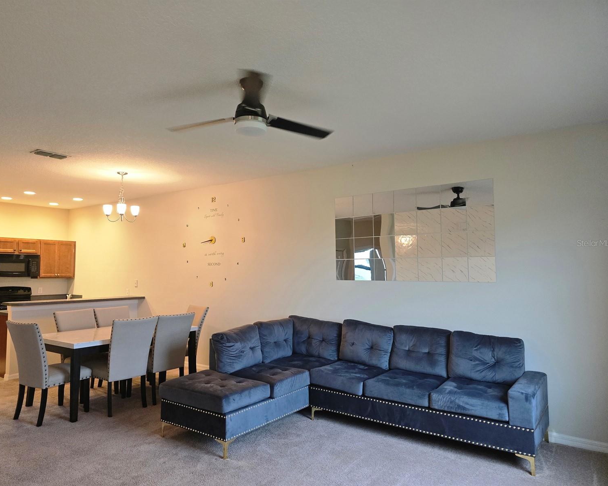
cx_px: 290
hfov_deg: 70.3
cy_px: 243
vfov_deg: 58.8
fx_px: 432
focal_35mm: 24
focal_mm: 6.3
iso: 500
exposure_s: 1/120
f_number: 1.7
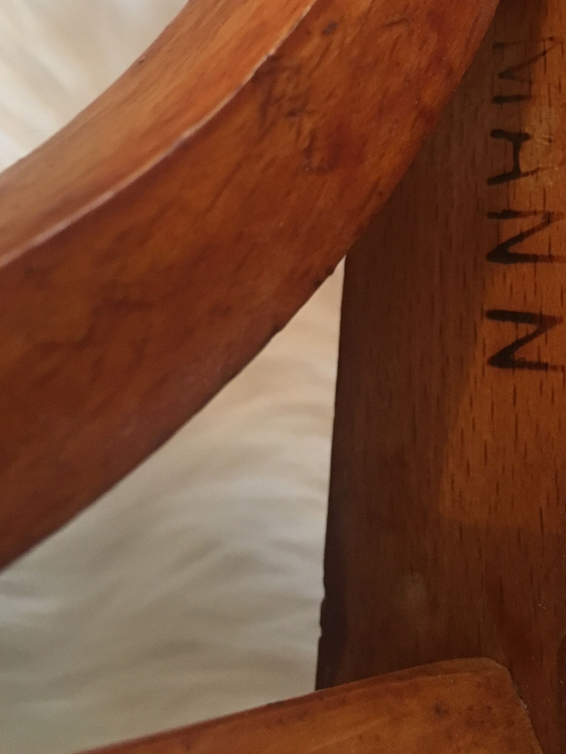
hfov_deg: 27.9
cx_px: 467
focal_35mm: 51
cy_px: 146
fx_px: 1112
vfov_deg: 36.2
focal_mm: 4.15
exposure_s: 1/20
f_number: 2.2
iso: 200
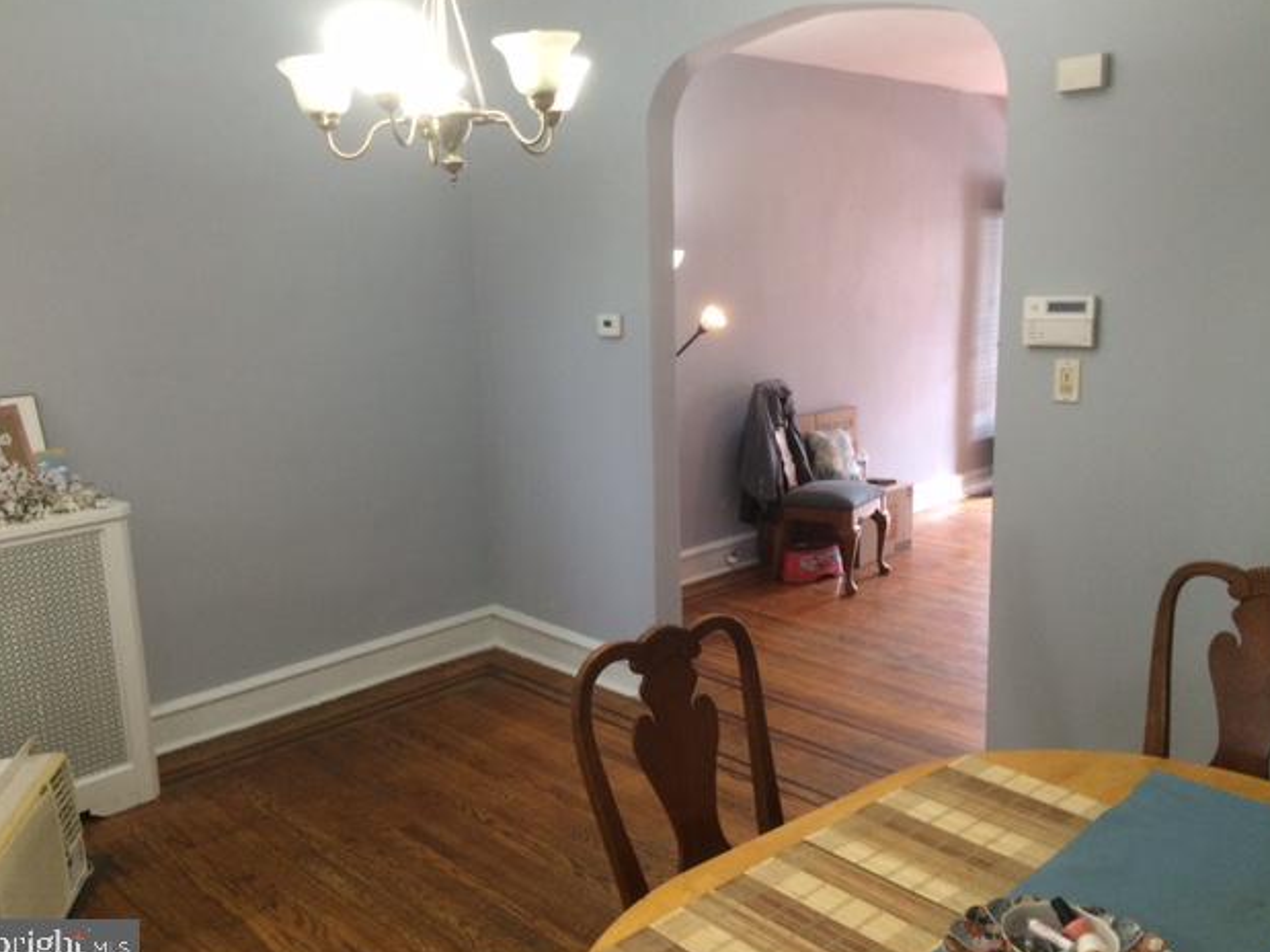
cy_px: 480
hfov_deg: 60.0
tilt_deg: -12.9
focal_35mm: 30
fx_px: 1100
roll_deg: +0.7
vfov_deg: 46.8
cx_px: 636
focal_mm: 4.15
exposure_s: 1/30
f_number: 2.2
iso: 160
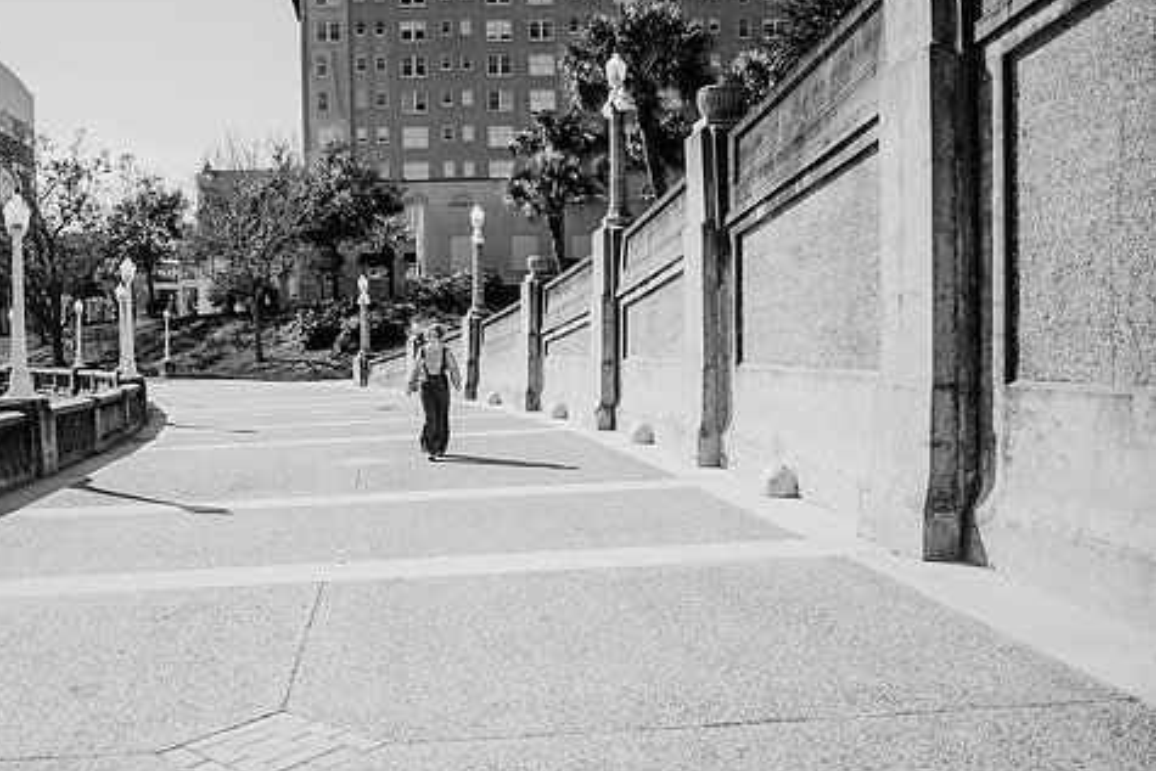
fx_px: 1028
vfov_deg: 41.1
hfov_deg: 58.0
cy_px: 357
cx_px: 435
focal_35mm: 32
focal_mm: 24
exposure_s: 1/2500
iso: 100
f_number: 2
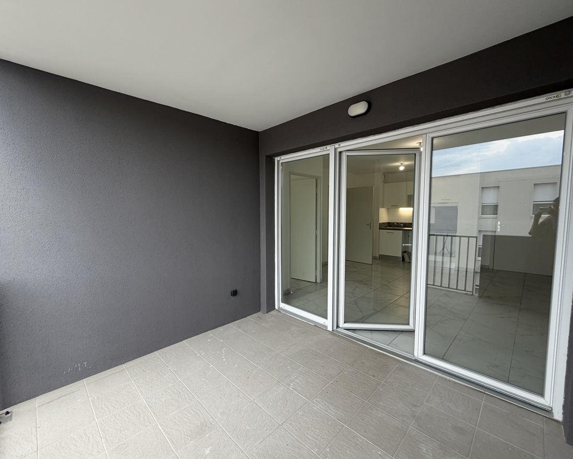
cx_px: 268
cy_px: 231
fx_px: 254
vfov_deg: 84.1
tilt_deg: -5.2
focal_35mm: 15
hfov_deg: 96.6
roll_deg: +0.8
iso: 125
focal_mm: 2.22
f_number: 2.2
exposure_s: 1/121
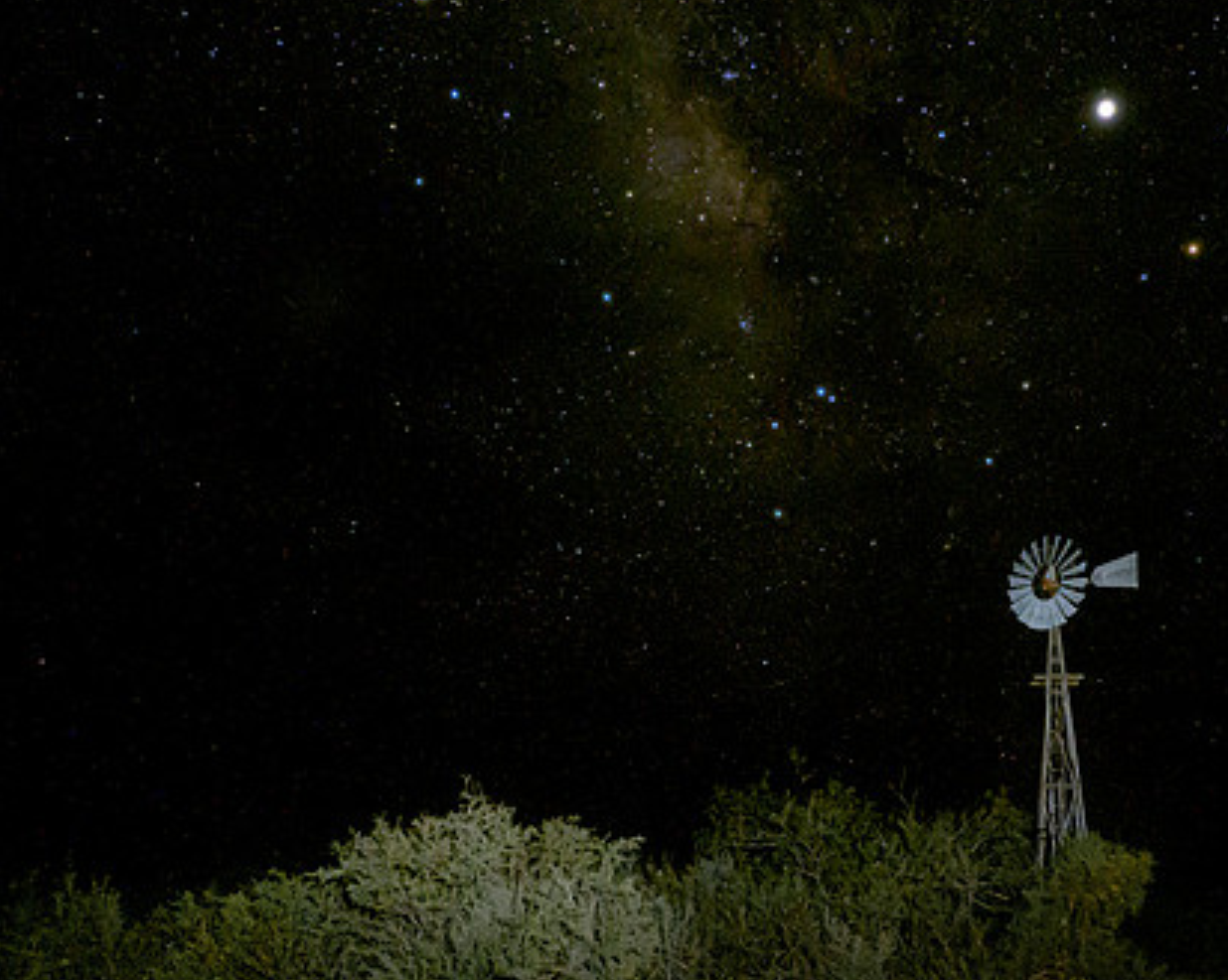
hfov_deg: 53.7
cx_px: 766
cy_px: 556
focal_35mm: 33
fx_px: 1199
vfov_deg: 44.4
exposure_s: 15
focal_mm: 12
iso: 1600
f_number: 3.5
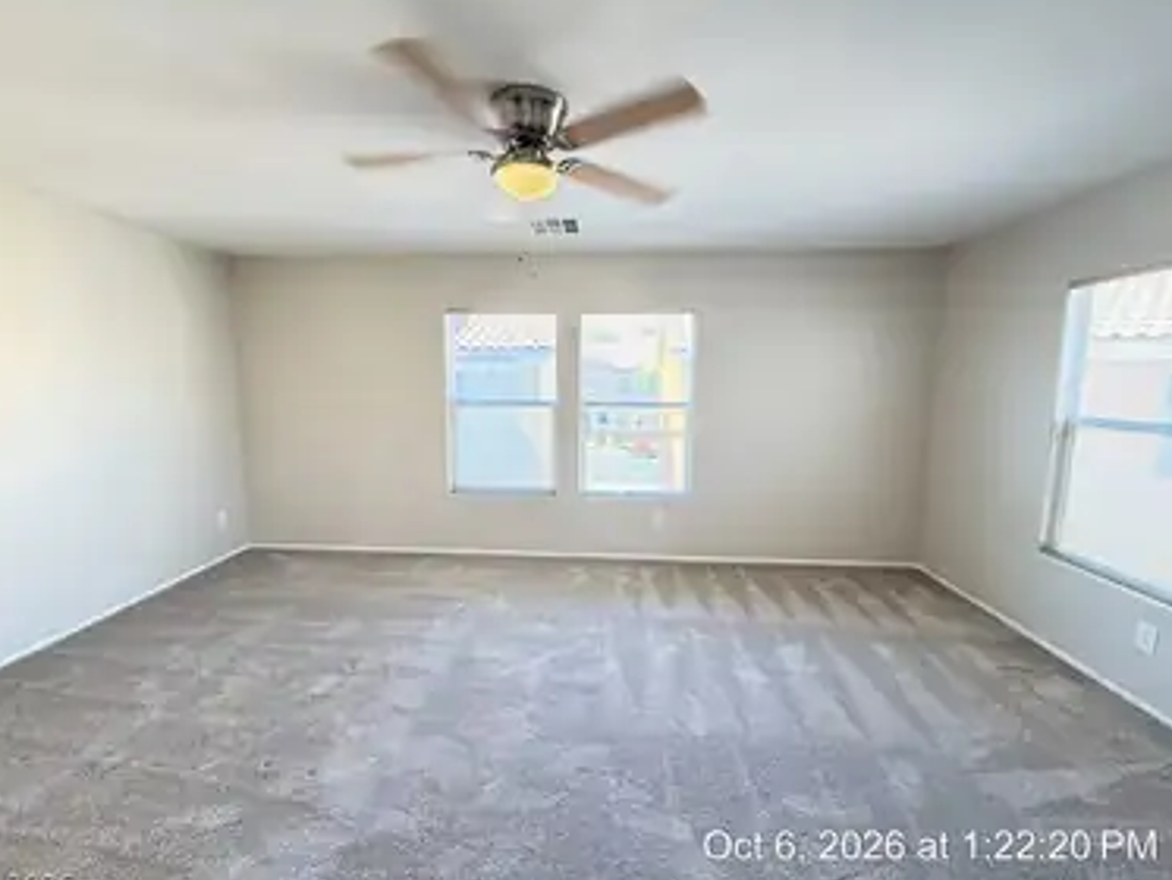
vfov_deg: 81.8
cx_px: 569
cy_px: 434
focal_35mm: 15
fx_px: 508
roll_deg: -0.6
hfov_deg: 98.1
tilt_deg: -6.7
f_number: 2.2
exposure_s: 1/60
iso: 320
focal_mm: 2.22
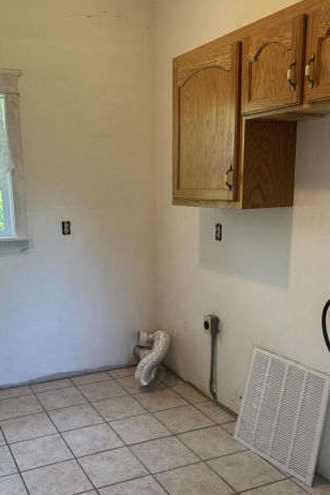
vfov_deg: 53.0
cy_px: 282
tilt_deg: -11.7
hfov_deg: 36.6
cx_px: 118
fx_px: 495
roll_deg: +1.7
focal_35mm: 36
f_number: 1.78
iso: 200
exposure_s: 1/120
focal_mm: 6.76
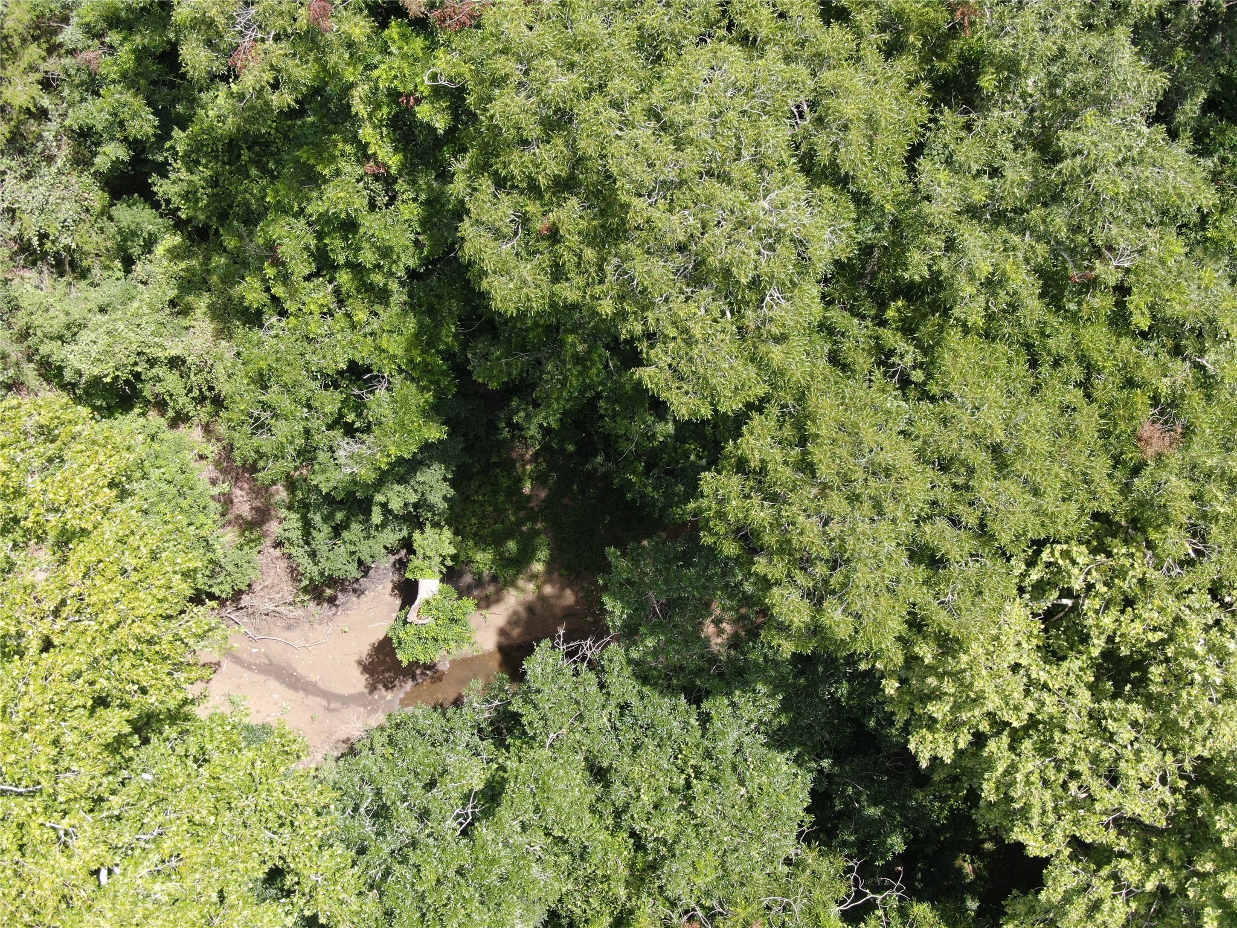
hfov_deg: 39.7
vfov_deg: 30.3
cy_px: 464
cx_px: 618
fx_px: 1715
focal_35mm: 48
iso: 100
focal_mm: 8.6
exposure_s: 1/200
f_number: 3.8
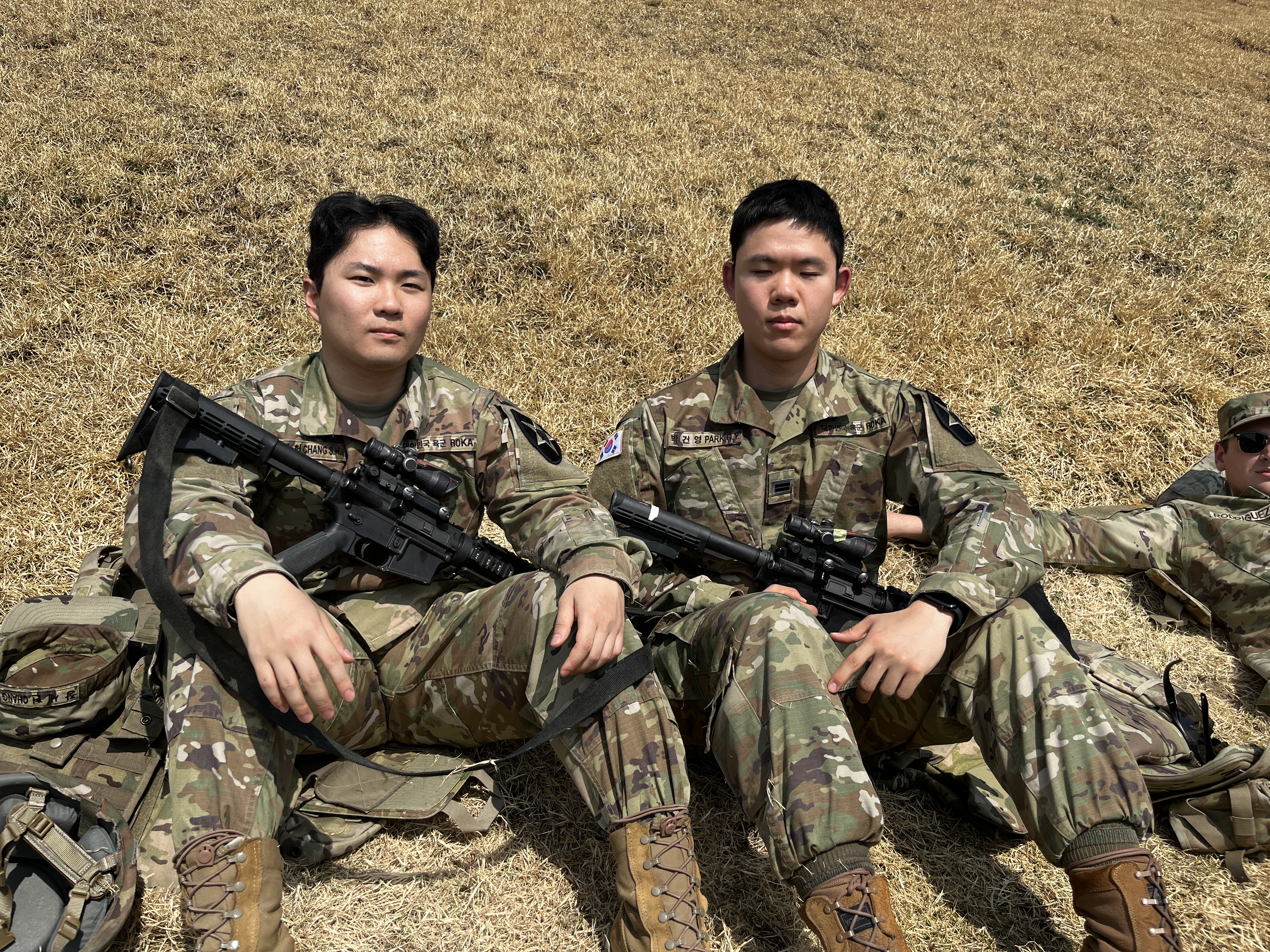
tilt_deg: -8.6
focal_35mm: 26
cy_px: 476
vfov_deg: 53.1
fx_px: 954
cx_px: 635
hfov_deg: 67.3
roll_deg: +0.9
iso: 50
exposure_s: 1/4484
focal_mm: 5.1
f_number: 1.6
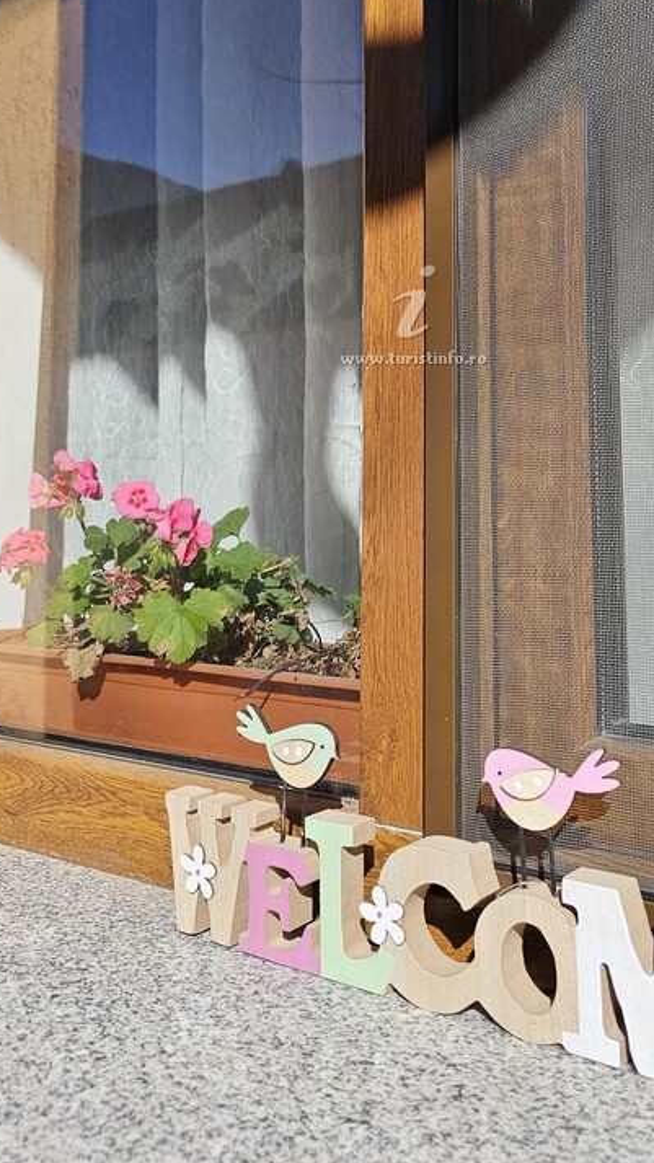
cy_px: 344
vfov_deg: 53.6
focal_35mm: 36
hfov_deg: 32.5
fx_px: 1110
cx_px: 445
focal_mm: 6.3
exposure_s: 1/1314
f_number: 1.7
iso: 16
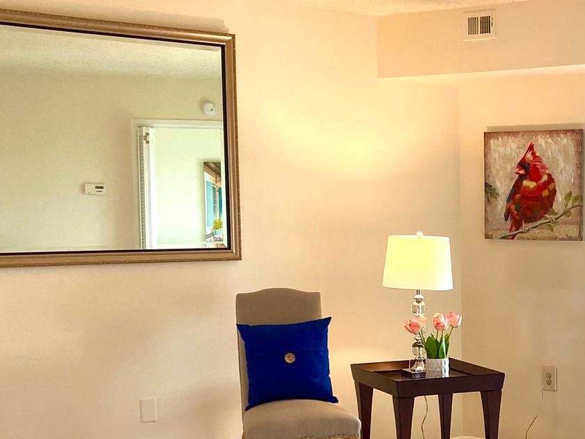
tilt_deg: -4.5
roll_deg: +0.4
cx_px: 500
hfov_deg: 29.7
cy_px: 344
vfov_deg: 23.0
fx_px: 1065
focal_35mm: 63
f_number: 1.8
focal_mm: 4.25
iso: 80
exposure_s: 1/120
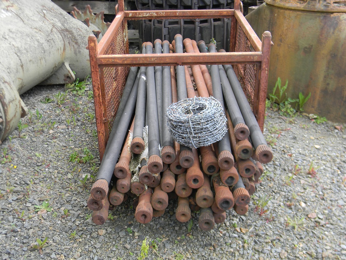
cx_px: 173
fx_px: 410
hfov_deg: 45.8
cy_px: 130
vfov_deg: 35.1
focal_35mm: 41
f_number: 3.8
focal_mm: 7.3
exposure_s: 1/63
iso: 80
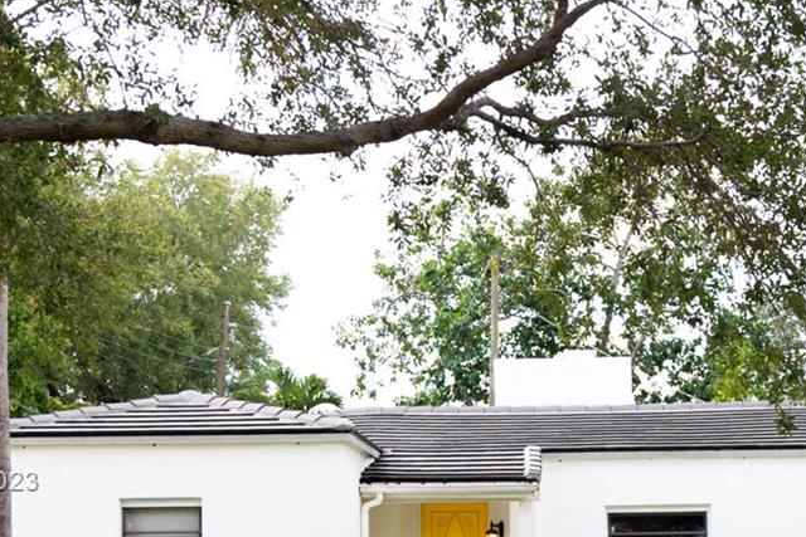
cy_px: 484
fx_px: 2015
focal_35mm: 90
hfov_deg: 22.3
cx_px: 642
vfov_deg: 15.0
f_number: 2.8
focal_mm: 24
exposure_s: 1/400
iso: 200
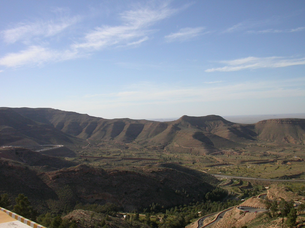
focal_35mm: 38
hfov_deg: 49.0
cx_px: 152
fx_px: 335
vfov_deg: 37.7
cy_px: 114
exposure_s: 1/460
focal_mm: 7.85
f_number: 7.5
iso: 100
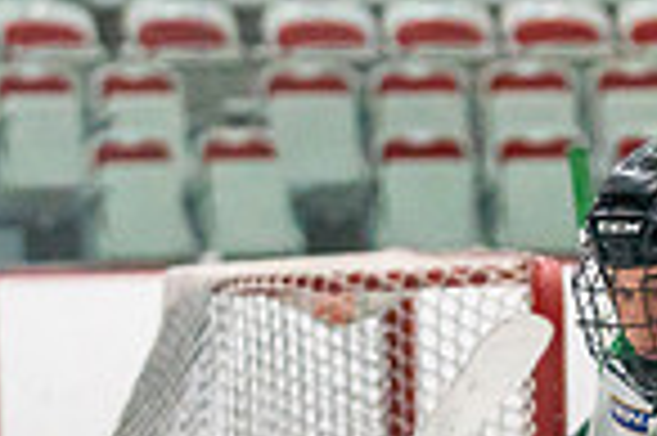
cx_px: 765
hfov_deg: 5.9
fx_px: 6344
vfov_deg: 3.9
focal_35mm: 348
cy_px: 785
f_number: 2.8
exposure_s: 1/1600
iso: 4000
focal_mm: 78
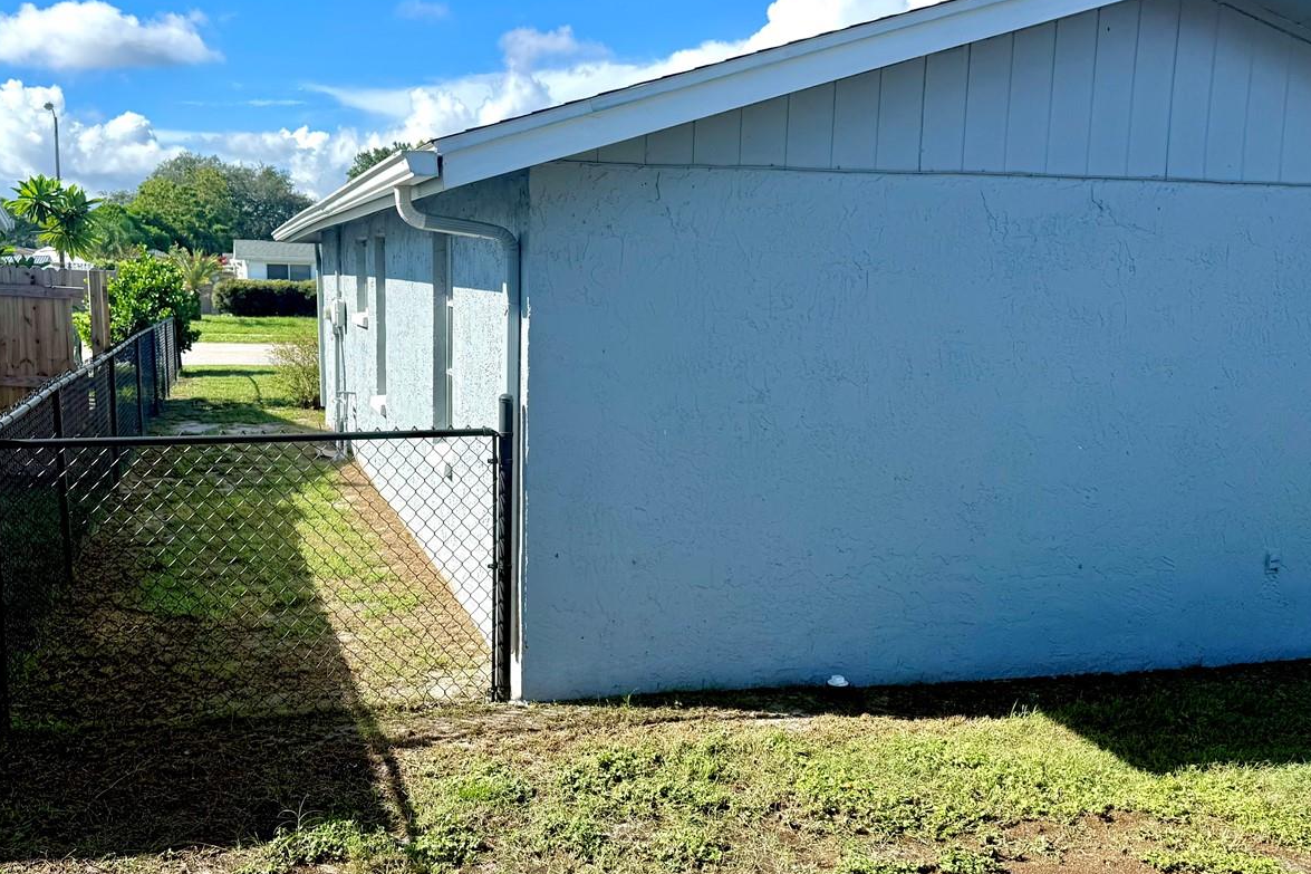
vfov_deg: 38.8
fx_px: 1238
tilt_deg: -9.5
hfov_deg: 55.5
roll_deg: -0.6
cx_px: 548
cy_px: 476
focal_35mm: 34
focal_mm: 6.76
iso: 80
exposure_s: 1/3021
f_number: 1.78
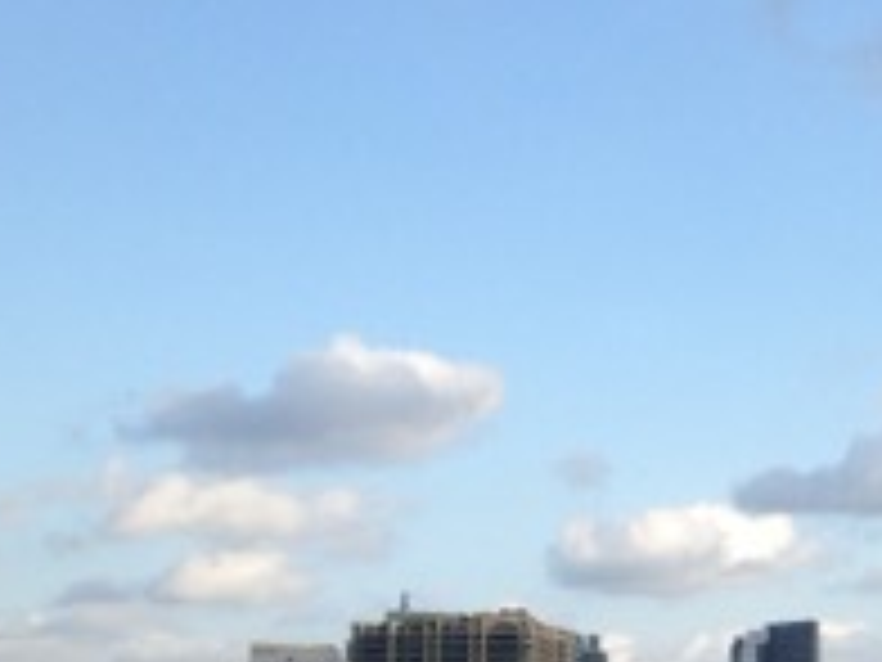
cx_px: 1026
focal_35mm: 93
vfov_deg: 15.6
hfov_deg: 19.9
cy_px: 653
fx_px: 2370
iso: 64
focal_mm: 4.28
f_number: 2.4
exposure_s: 1/920
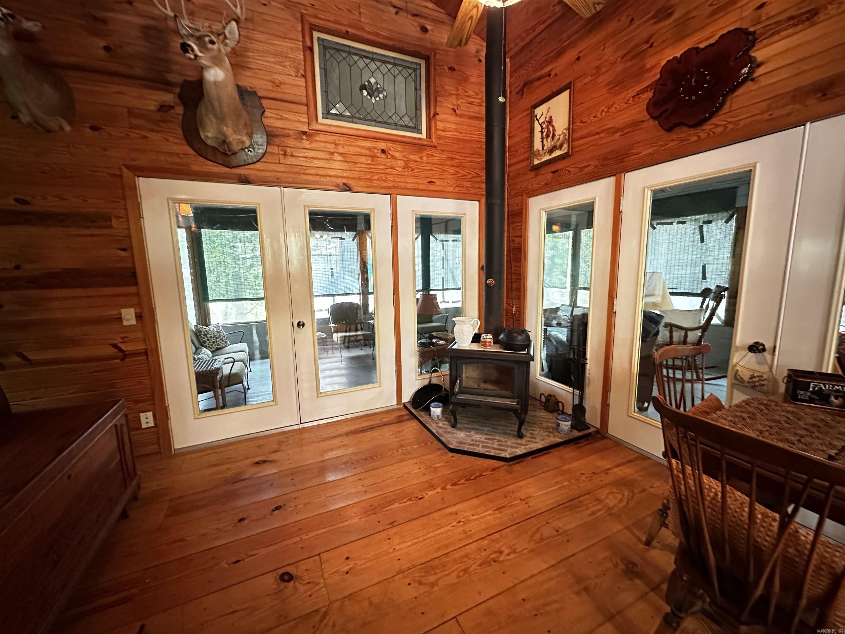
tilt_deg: -8.0
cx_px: 422
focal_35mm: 14
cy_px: 317
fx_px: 342
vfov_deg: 85.7
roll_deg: +0.7
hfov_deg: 102.1
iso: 1250
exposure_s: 1/40
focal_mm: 2.22
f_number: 2.2
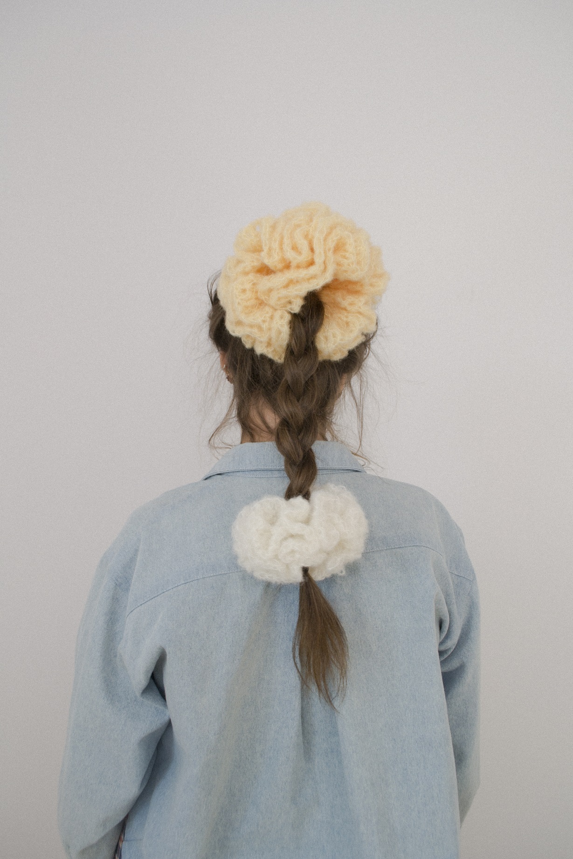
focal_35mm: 27
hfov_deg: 47.9
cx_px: 286
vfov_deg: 67.4
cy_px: 430
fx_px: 645
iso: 280
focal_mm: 18
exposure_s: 1/125
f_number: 5.6
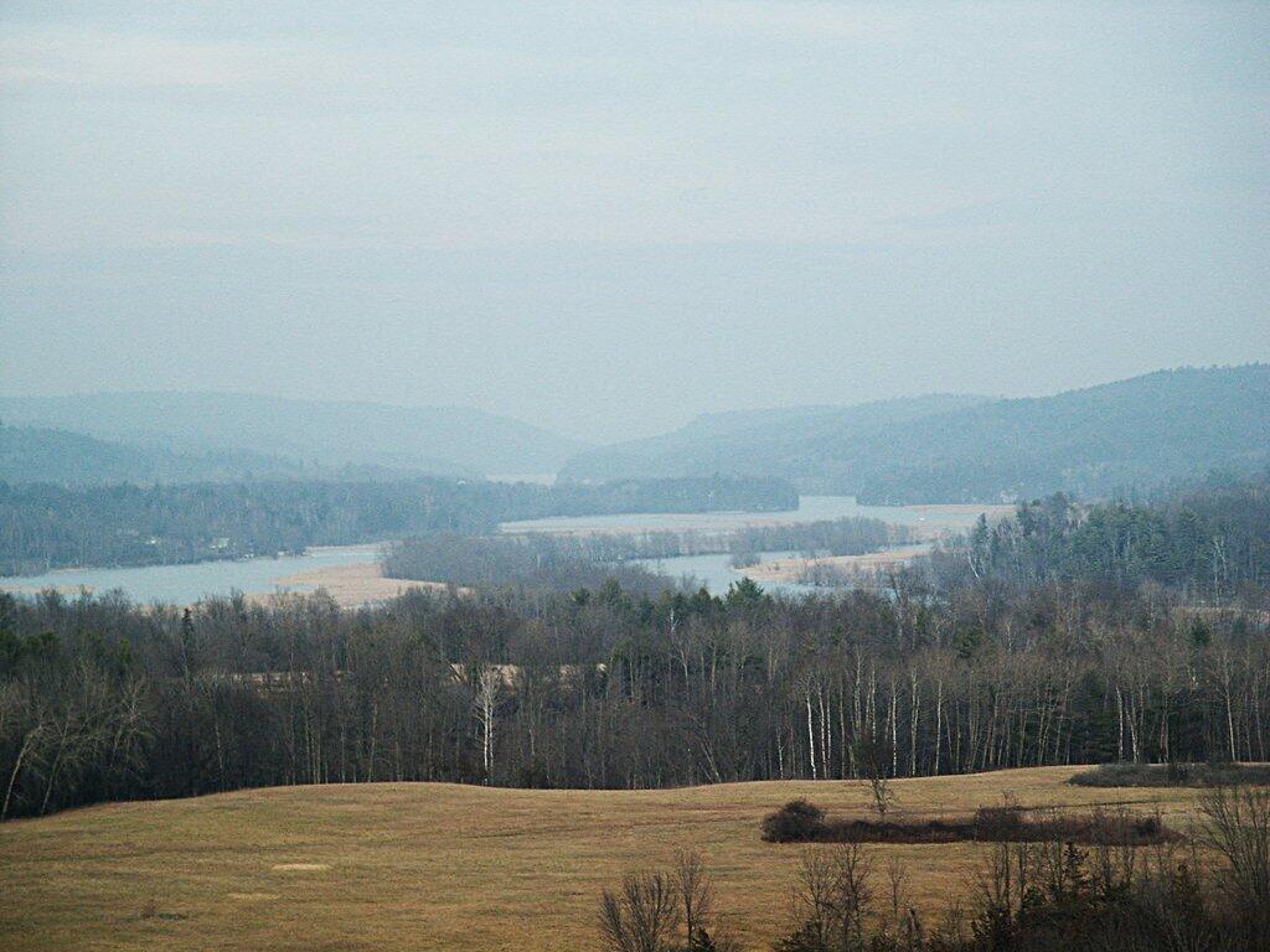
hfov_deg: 14.2
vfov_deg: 10.7
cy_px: 476
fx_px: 5100
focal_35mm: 139
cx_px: 635
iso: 64
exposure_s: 1/125
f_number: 3.6
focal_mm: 28.23
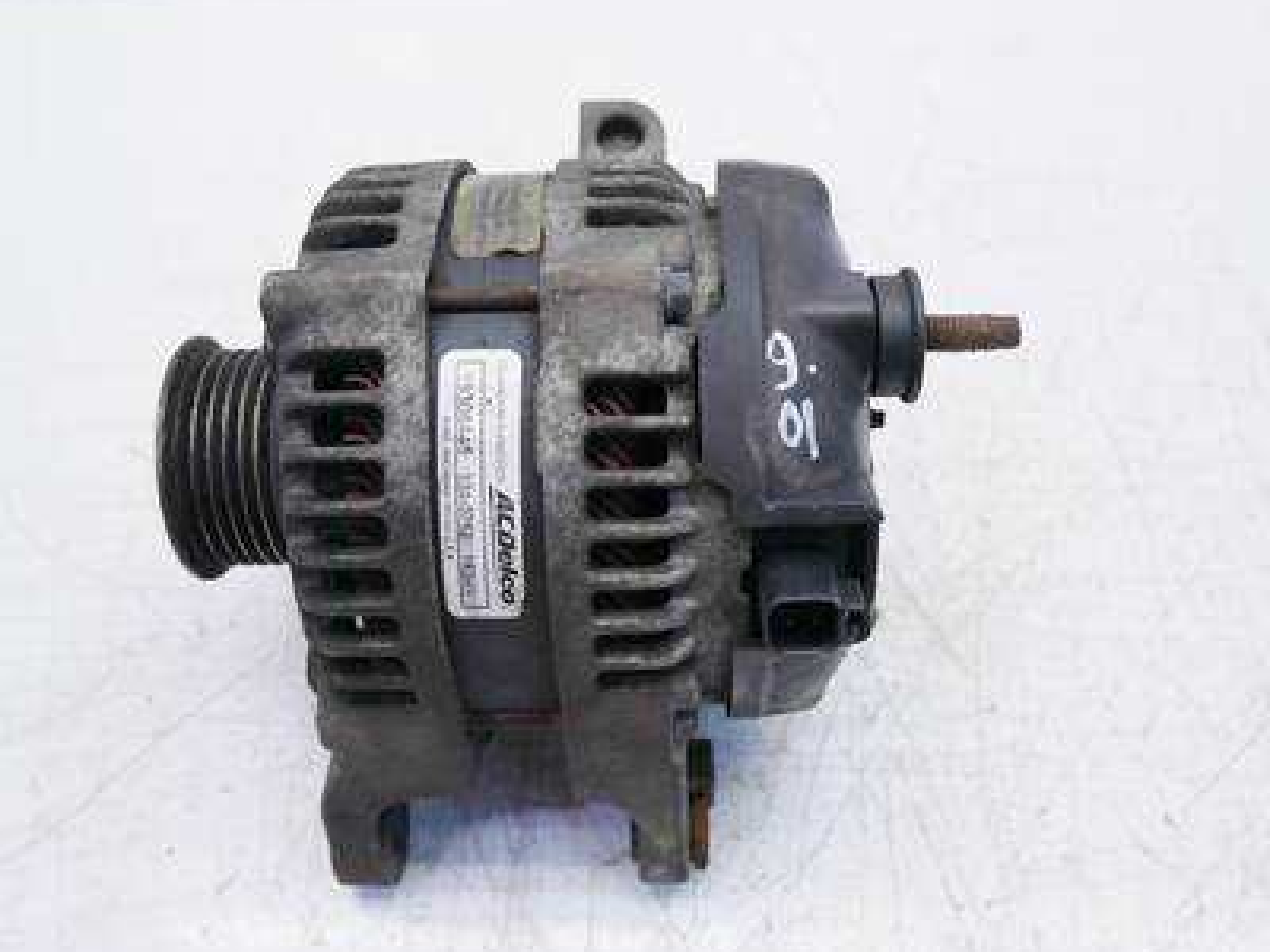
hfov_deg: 51.4
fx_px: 1321
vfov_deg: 39.6
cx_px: 635
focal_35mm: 36
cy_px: 501
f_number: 3.7
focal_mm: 15
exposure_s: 1/100
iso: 200
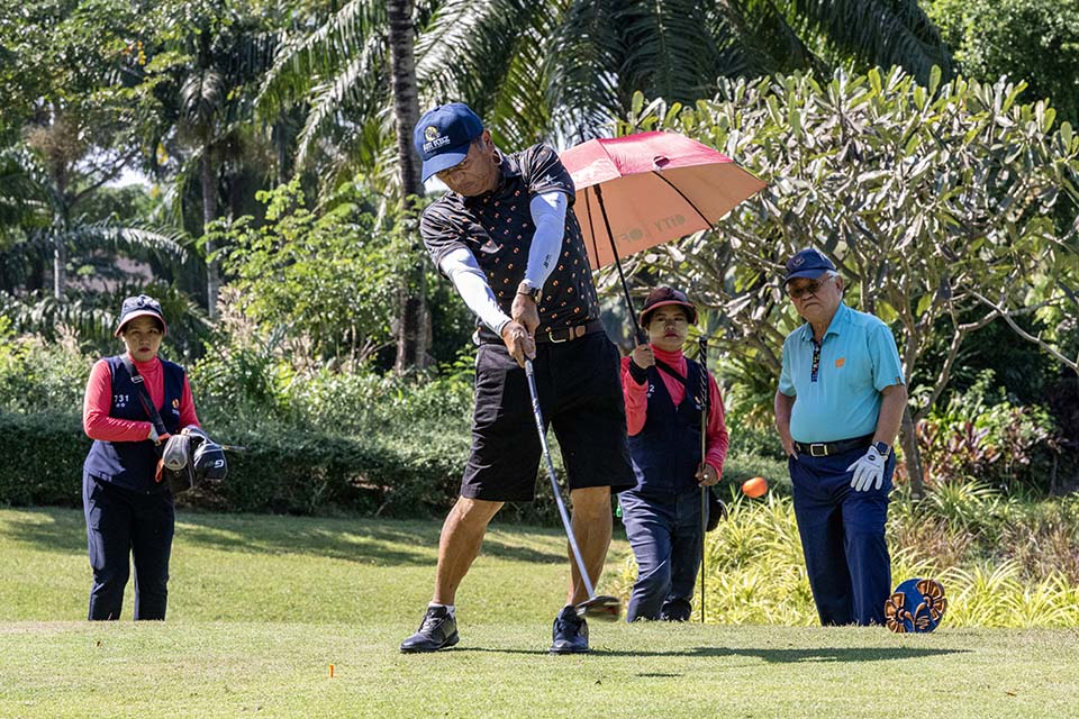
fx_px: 2547
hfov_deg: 23.9
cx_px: 540
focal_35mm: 85
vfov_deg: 16.1
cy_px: 360
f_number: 7.1
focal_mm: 85
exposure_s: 1/2000
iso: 2200
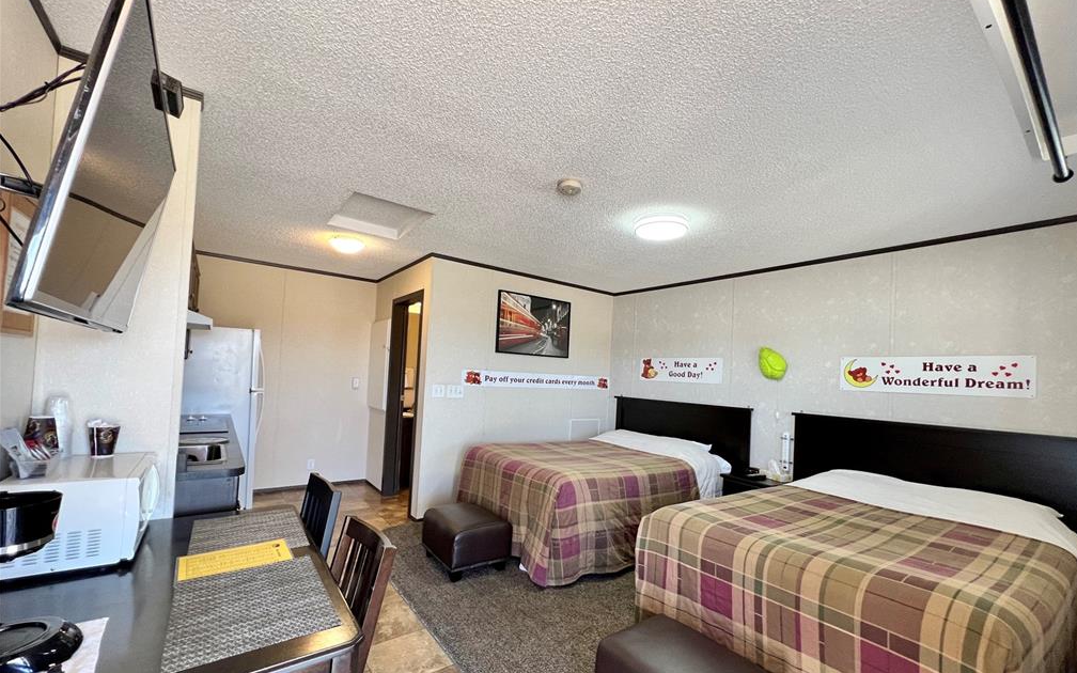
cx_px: 546
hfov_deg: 105.3
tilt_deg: +0.7
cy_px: 366
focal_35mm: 14
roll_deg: -2.4
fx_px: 411
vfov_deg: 78.5
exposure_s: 1/120
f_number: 1.8
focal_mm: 1.57
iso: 160
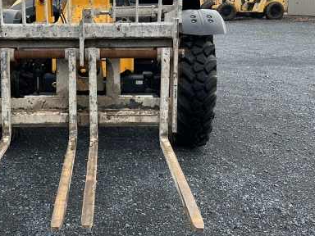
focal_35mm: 50
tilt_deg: -9.7
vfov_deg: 28.9
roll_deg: +0.2
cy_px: 80
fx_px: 455
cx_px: 85
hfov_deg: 37.4
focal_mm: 6.86
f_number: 1.78
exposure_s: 1/1495
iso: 80
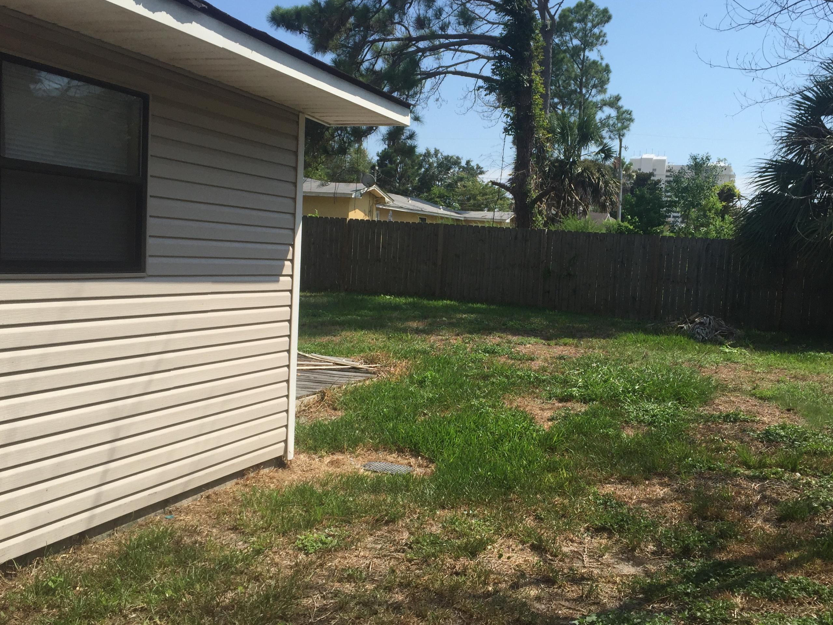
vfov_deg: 41.8
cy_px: 306
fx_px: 818
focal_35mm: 34
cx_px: 478
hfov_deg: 53.8
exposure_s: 1/2326
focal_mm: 4.15
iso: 32
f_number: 2.2
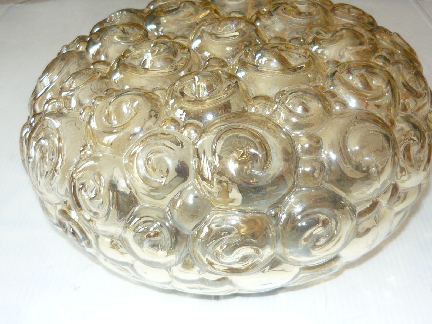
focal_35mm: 50
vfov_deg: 29.1
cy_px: 162
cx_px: 216
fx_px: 624
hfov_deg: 38.2
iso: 100
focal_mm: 5.5
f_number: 2.8
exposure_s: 1/80
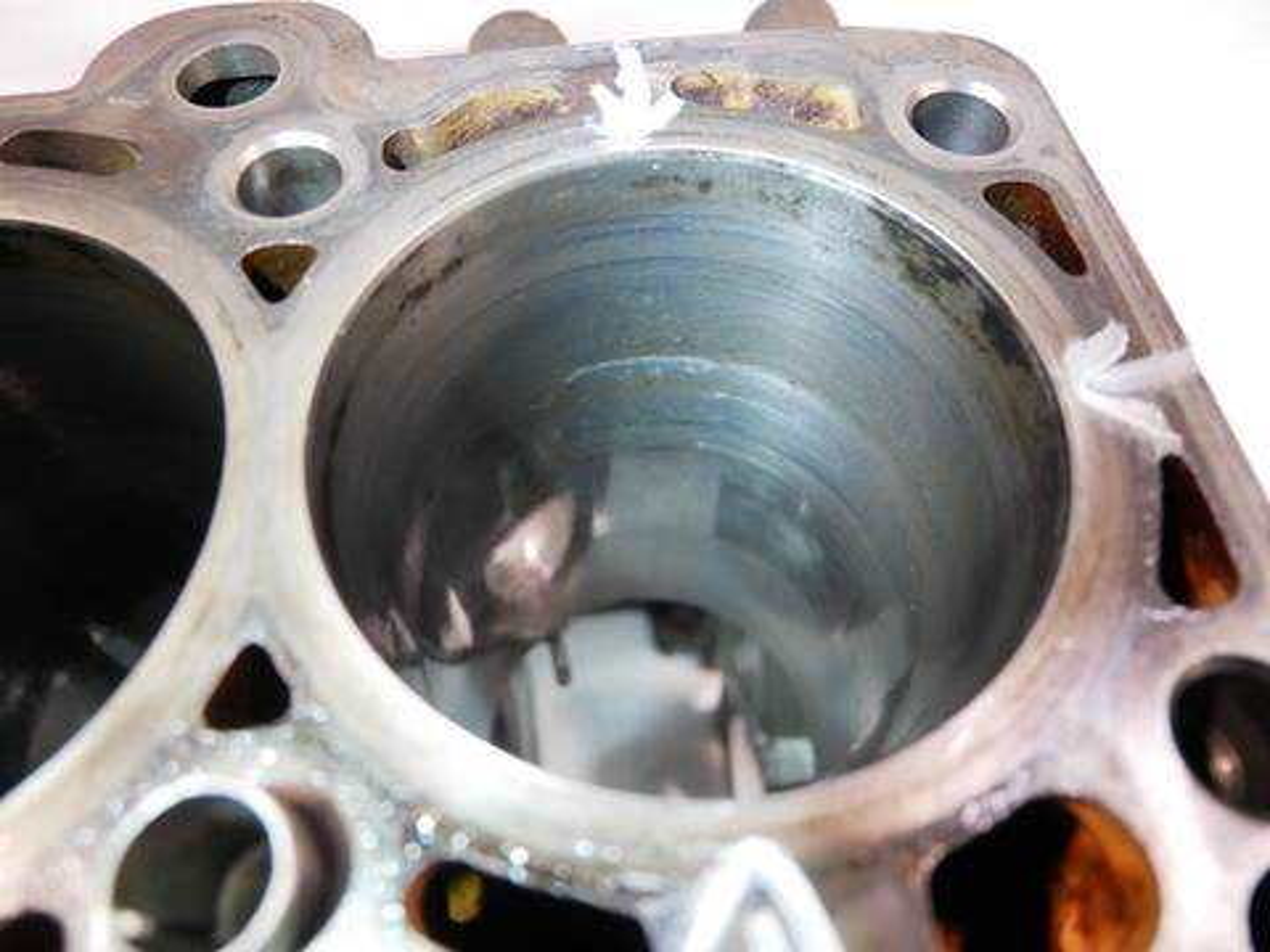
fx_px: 881
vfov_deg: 56.8
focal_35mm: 24
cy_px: 476
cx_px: 635
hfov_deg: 71.6
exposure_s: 1/60
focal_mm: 12
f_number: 3.5
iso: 1250
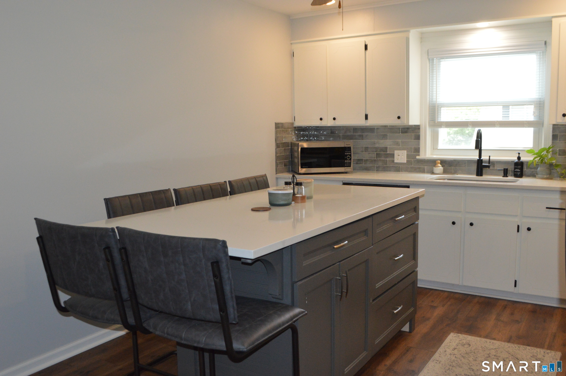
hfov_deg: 57.3
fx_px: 518
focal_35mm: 33
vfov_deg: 39.9
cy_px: 188
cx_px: 283
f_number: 5.6
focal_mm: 22
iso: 1600
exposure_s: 1/100
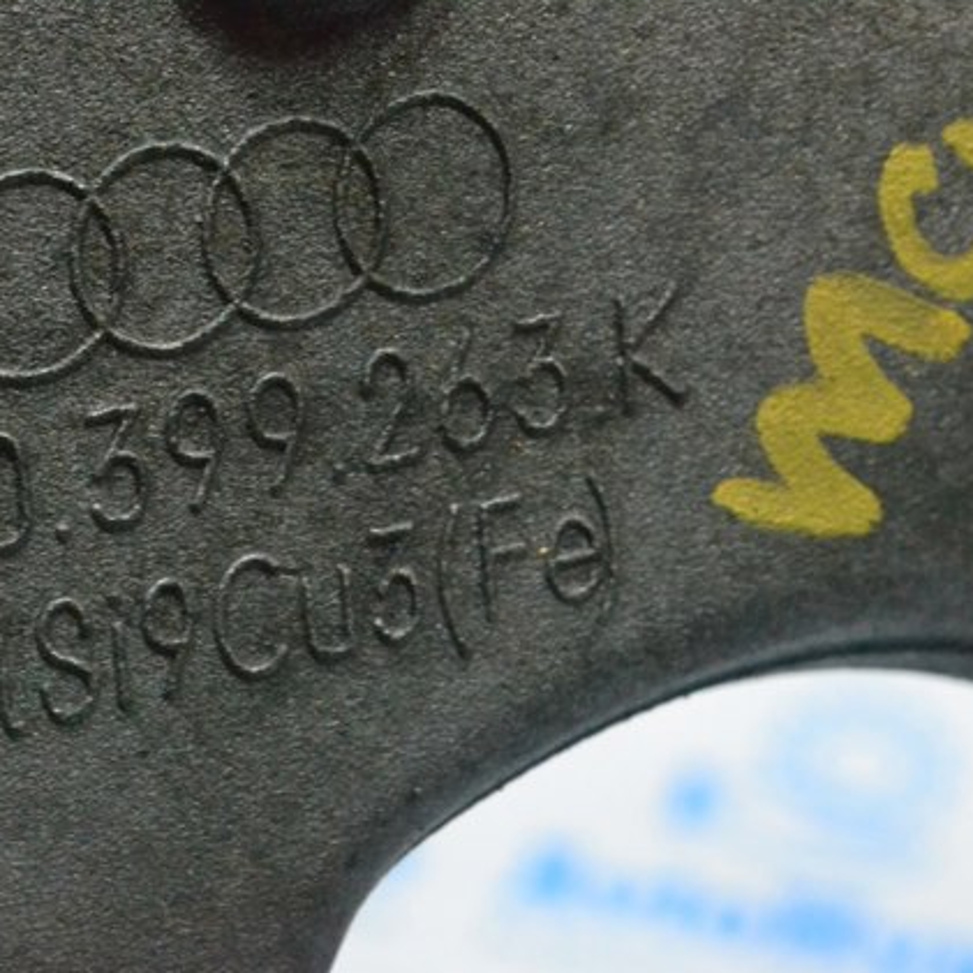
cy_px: 485
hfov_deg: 16.3
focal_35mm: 107
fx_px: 3391
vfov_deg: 16.3
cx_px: 351
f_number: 10
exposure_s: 1/160
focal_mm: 55
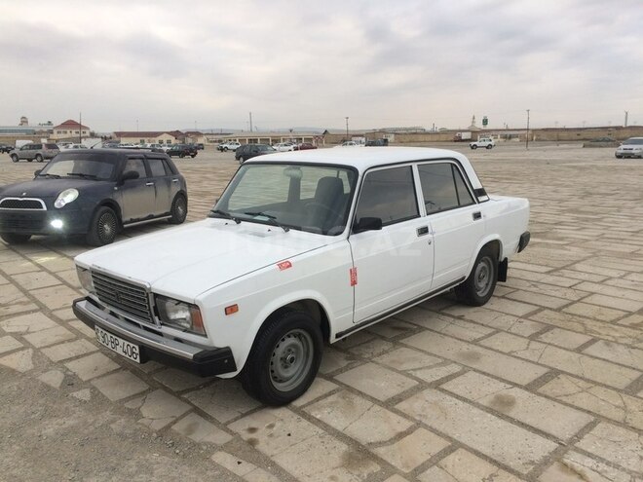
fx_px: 539
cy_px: 241
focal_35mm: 29
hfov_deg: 61.7
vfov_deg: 48.2
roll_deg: +1.6
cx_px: 322
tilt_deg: -9.9
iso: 32
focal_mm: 4.15
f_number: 2.2
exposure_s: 1/104
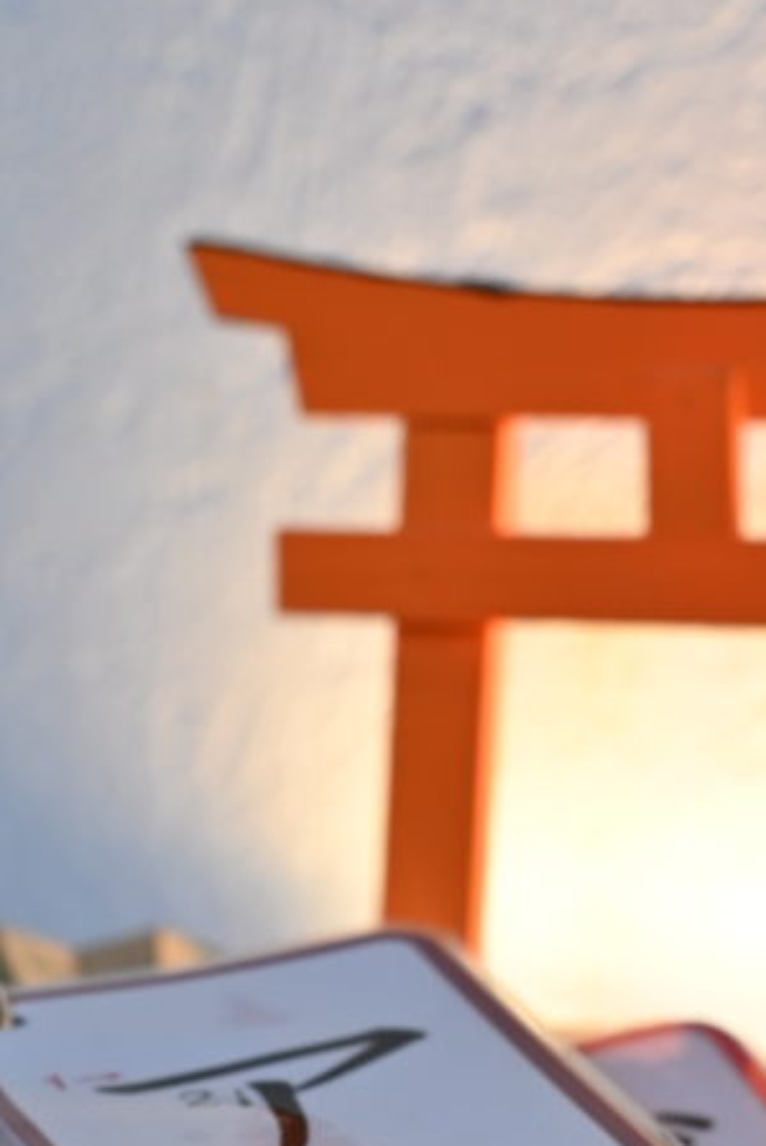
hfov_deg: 13.8
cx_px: 463
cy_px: 1092
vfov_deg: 20.1
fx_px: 3159
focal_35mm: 99
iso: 500
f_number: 4.5
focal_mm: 29
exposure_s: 1/80
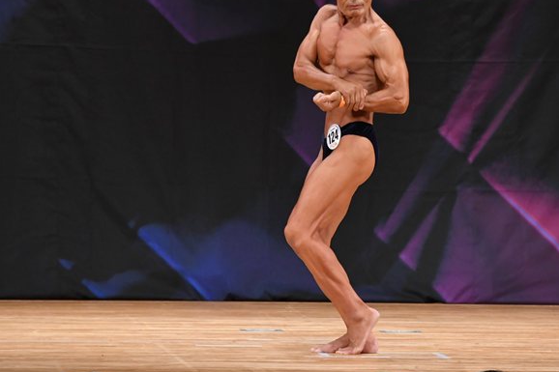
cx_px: 358
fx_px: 5619
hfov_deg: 5.7
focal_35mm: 362
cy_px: 153
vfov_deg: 3.8
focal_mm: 180
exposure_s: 1/400
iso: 3200
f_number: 5.6
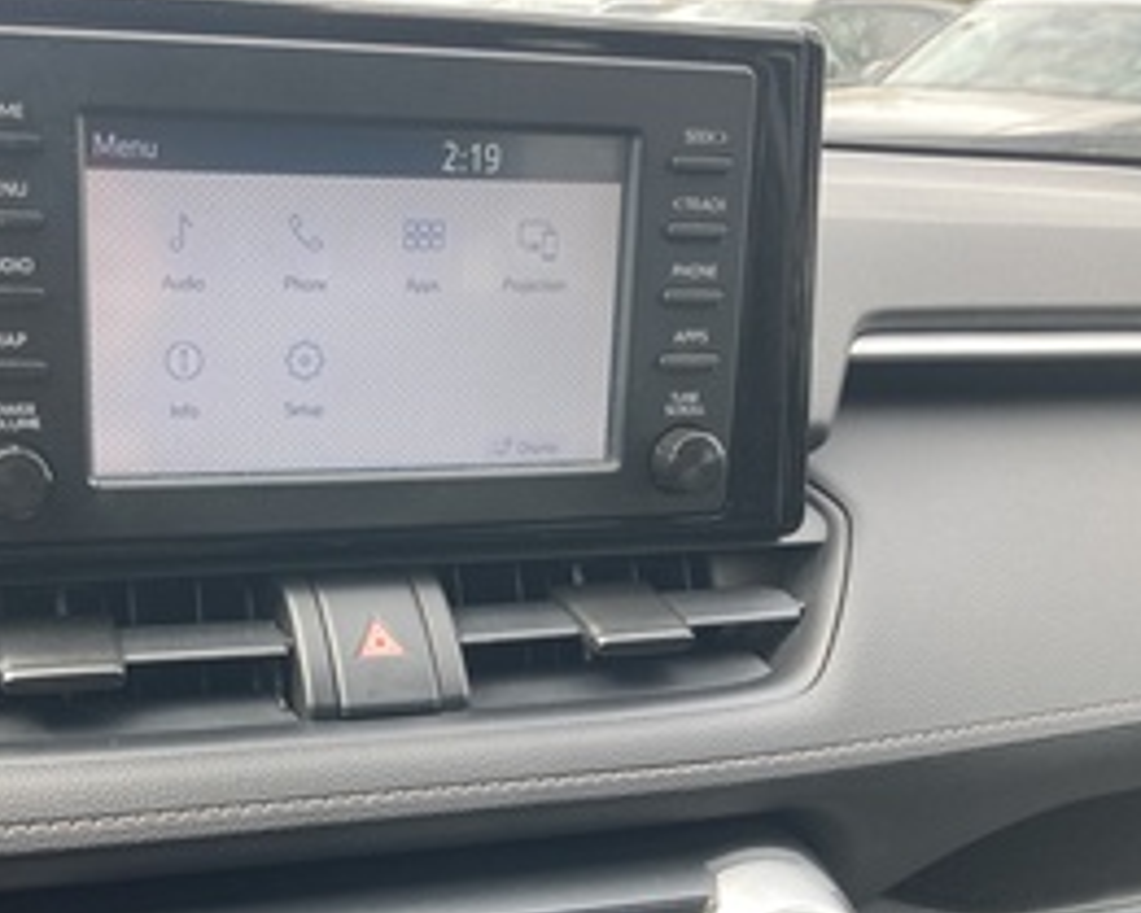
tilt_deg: -20.2
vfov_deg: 33.9
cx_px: 350
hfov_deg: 41.3
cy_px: 601
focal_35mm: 44
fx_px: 1486
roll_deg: -4.7
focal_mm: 3.99
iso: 32
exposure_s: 1/121
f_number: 1.8
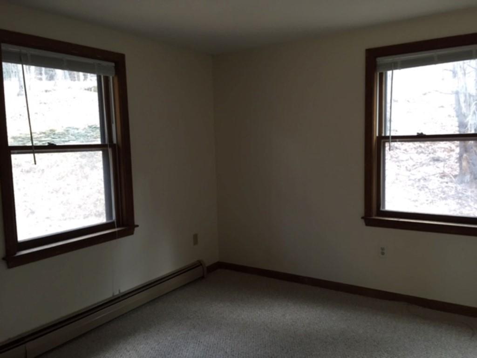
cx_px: 238
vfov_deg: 48.2
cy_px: 179
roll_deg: +1.3
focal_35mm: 29
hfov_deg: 61.7
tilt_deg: -5.3
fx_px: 400
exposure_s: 1/30
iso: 80
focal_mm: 4.15
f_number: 2.2
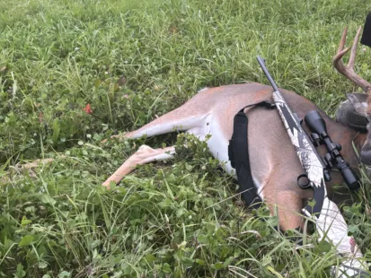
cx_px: 290
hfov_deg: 43.0
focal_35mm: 42
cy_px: 89
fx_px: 450
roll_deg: +0.9
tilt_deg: -18.5
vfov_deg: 34.0
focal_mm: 5.96
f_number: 1.6
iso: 400
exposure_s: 1/60
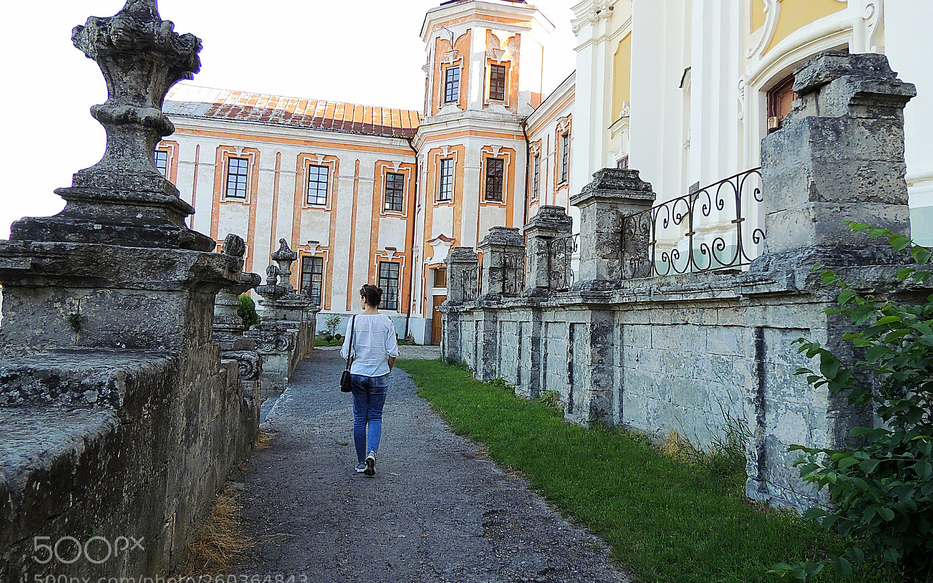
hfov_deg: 70.4
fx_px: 661
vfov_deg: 47.5
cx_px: 473
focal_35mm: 26
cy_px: 271
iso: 100
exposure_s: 1/160
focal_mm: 4.3
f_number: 3
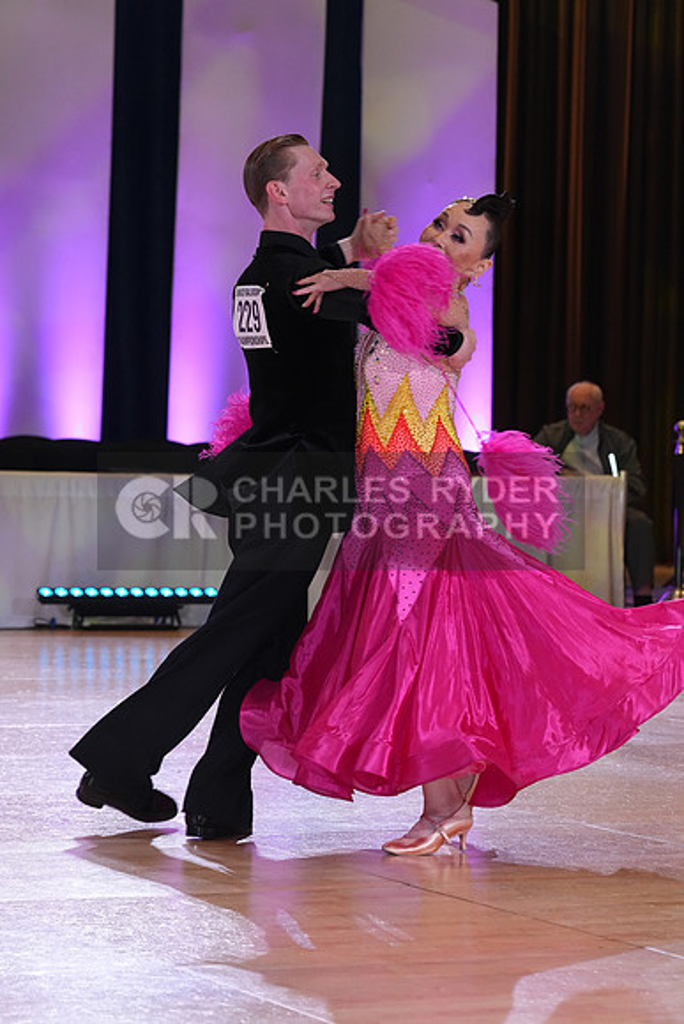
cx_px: 342
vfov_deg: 16.1
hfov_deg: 10.8
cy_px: 512
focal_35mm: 127
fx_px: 3617
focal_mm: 127
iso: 3200
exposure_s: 1/250
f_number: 6.3
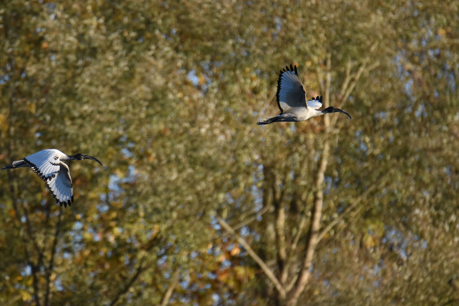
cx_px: 230
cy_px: 153
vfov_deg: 1.5
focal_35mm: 900
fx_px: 11474
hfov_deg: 2.3
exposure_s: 1/2000
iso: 1000
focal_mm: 600
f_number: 6.3
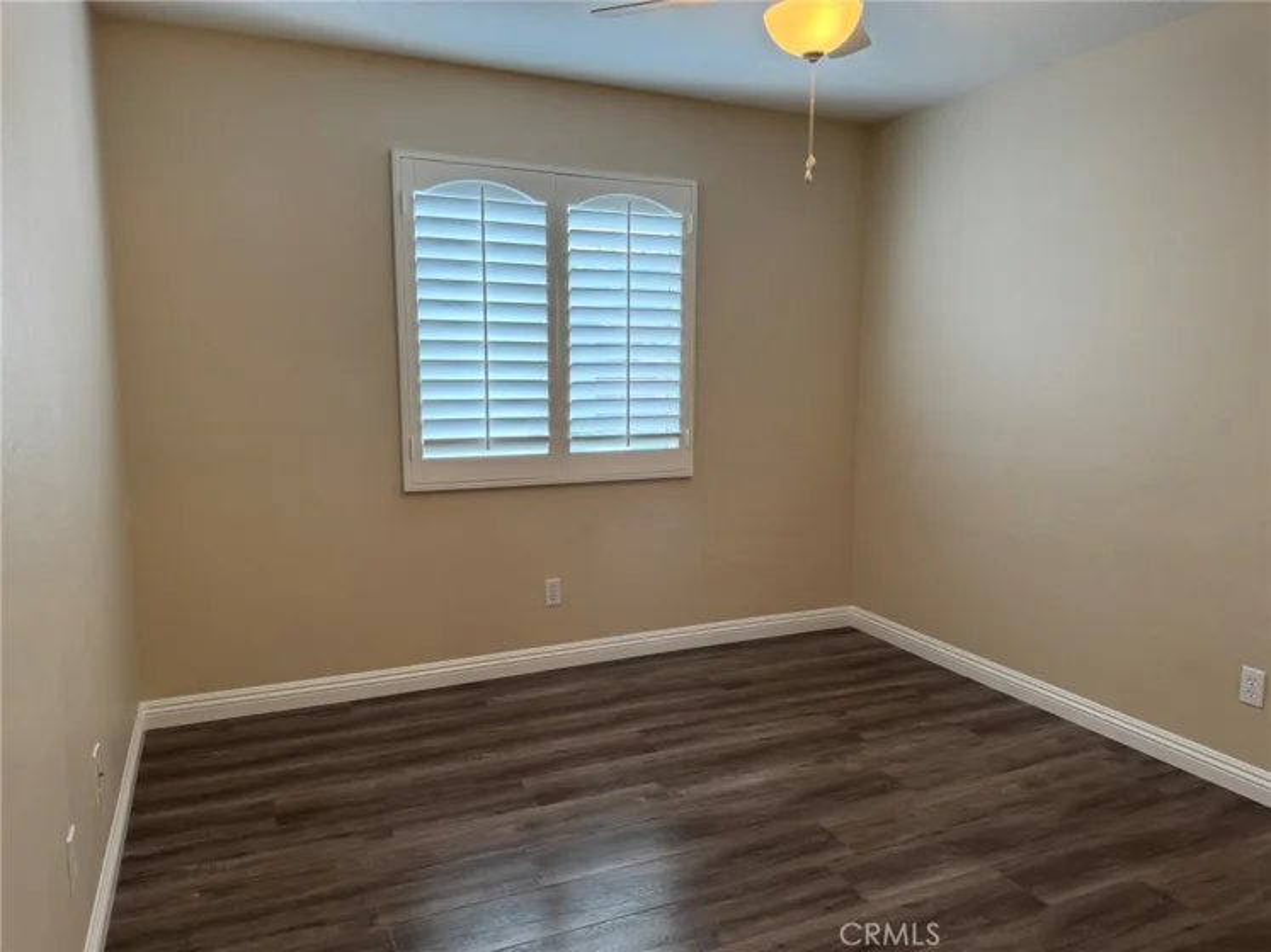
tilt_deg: -8.3
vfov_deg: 56.8
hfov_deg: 71.6
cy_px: 476
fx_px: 881
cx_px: 636
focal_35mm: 24
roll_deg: -1.2
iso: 125
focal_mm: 6.76
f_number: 1.78
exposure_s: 1/60
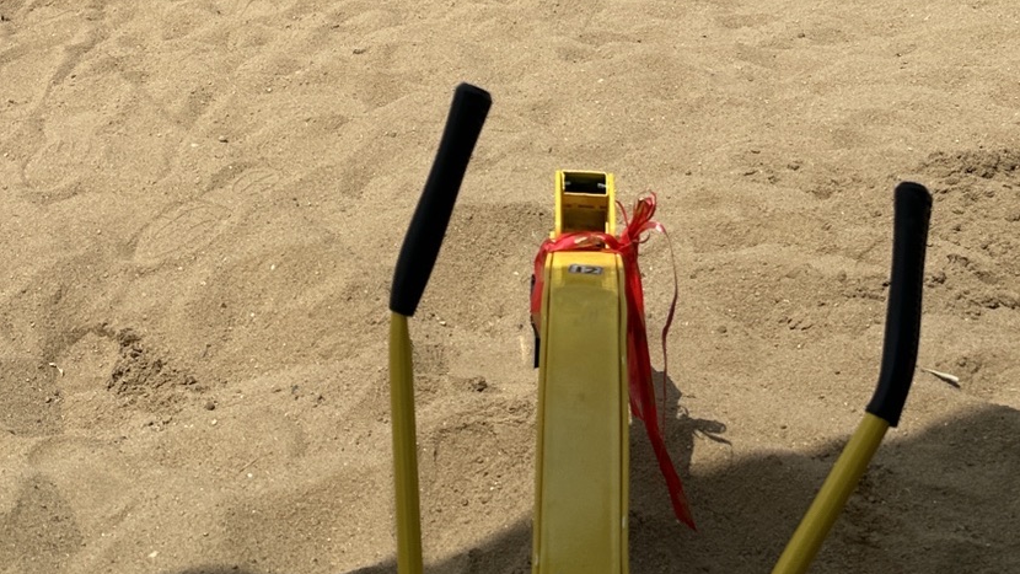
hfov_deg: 33.1
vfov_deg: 15.6
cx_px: 349
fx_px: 1704
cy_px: -533
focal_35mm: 63
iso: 80
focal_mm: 6.86
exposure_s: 1/8197
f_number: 1.78
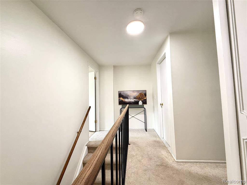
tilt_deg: +3.2
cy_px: 92
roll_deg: +1.3
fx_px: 100
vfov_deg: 85.7
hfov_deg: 102.1
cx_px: 124
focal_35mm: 14
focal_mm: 2.22
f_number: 2.2
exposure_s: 1/99
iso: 250
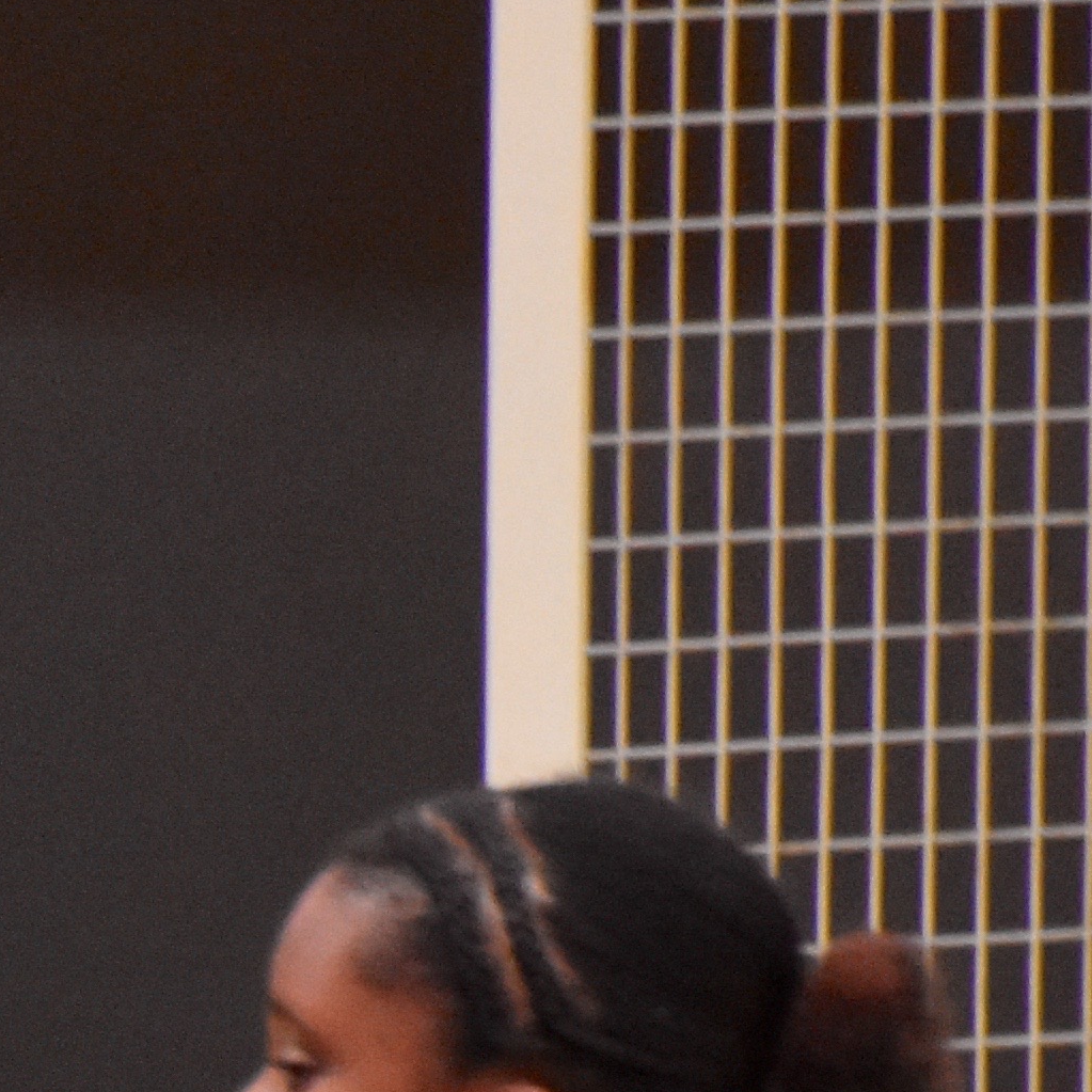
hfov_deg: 1.0
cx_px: -1573
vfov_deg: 1.0
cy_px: 1220
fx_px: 64028
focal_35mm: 1794
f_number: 5.6
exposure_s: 1/80
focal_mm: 240
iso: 3200
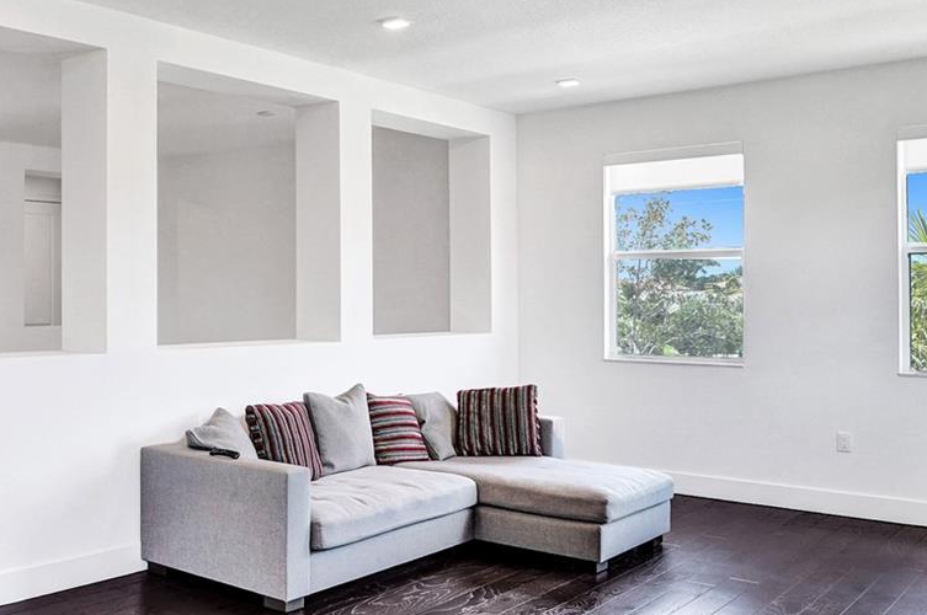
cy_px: 272
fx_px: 874
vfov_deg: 38.7
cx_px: 121
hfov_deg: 50.5
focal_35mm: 34
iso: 640
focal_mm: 16
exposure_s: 1/200
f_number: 5
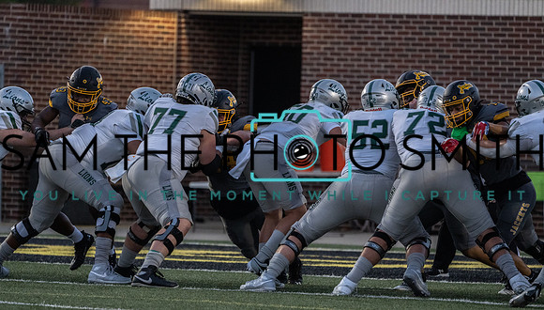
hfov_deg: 5.1
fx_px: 6089
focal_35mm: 421
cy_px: 183
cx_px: 270
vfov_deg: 2.9
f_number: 5.6
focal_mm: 400
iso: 5000
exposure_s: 1/1000
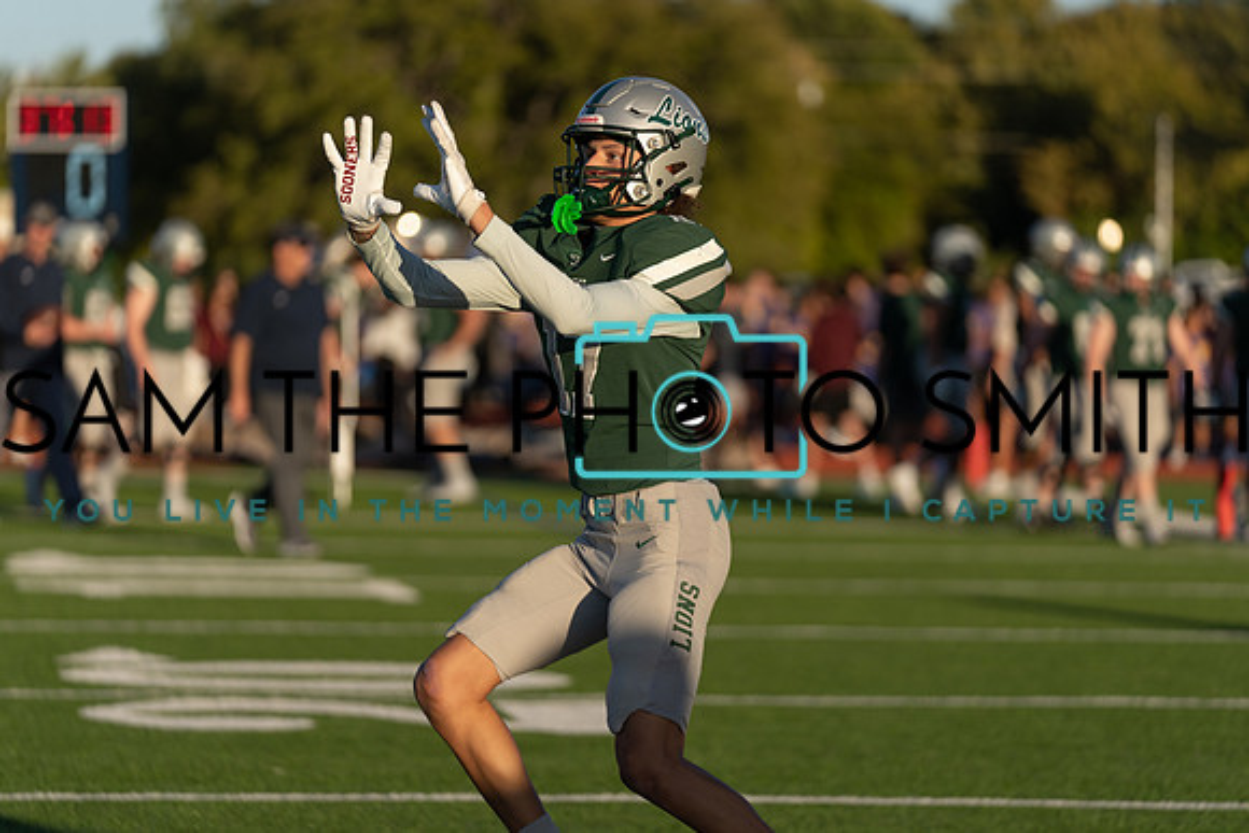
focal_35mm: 181
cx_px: 624
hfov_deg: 11.3
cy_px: 416
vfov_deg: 7.6
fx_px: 6295
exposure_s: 1/2000
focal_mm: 170
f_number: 2.8
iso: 100
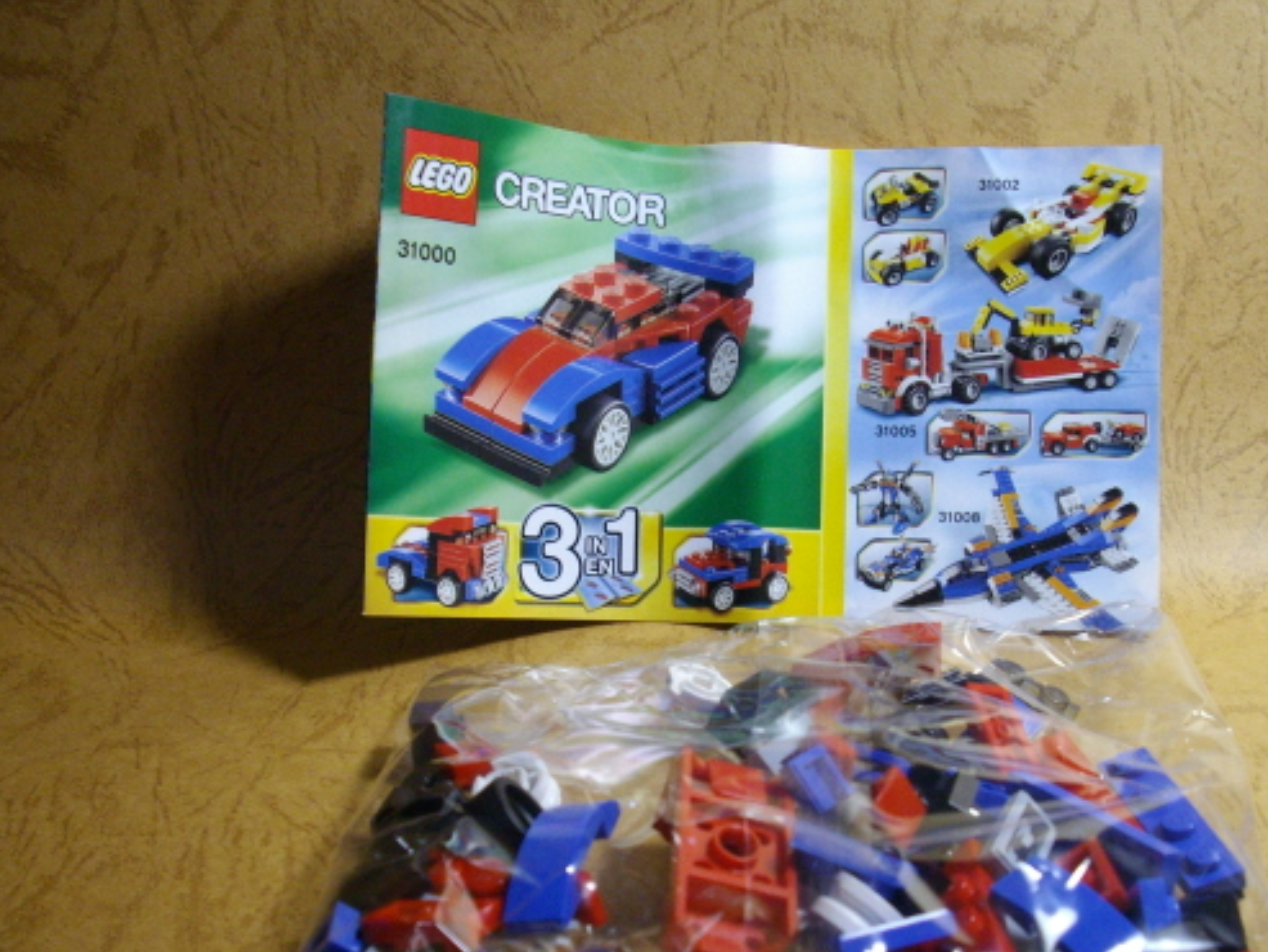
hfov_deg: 39.5
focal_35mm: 48
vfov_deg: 30.2
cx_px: 772
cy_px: 556
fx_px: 1759
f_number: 2.8
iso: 213
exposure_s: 1/50
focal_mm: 6.2
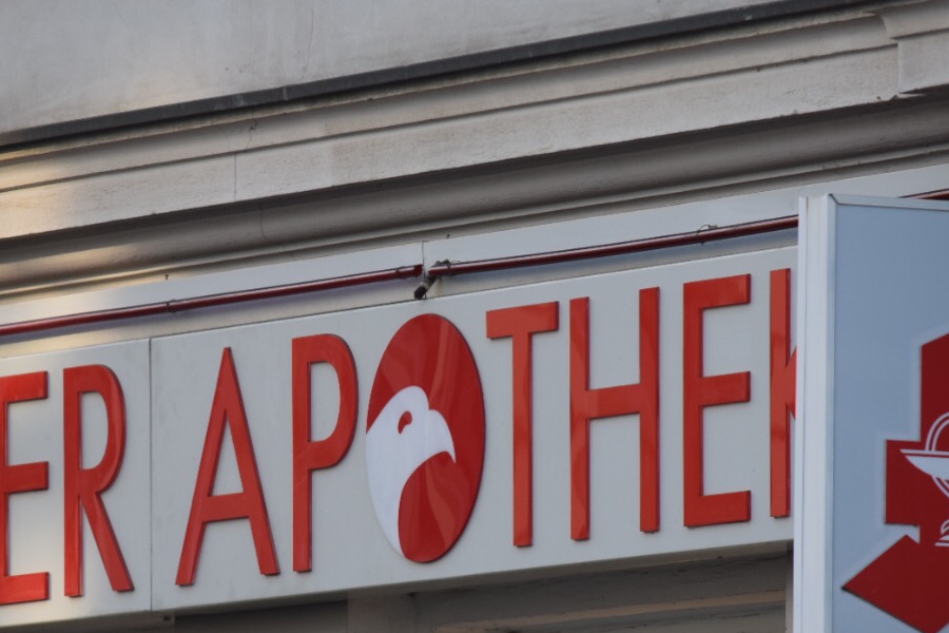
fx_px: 15657
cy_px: 458
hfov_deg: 3.5
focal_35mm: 594
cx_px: 465
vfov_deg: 2.3
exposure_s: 1/400
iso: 400
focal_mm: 220
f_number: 5.3
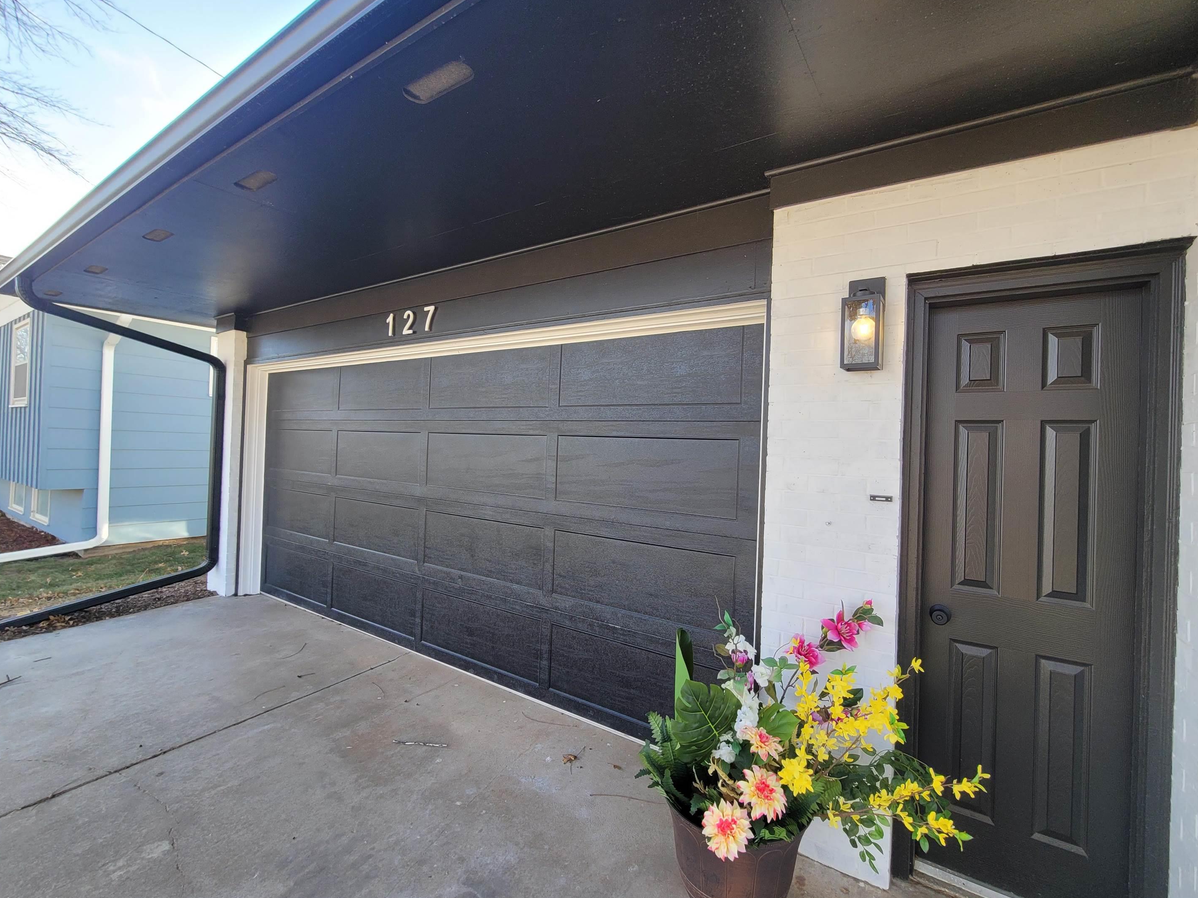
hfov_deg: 102.0
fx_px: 484
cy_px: 447
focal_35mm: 14
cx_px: 633
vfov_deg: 85.7
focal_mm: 2.2
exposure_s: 1/192
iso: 50
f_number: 2.2
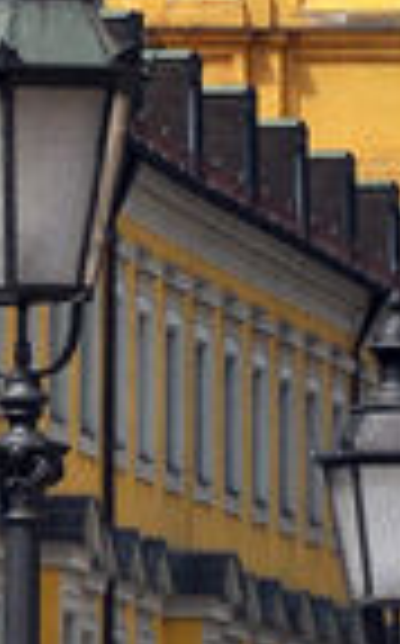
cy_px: -1090
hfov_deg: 1.9
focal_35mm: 674
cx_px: 106
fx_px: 11792
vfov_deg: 3.1
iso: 200
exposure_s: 1/1000
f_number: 7.1
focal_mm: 70
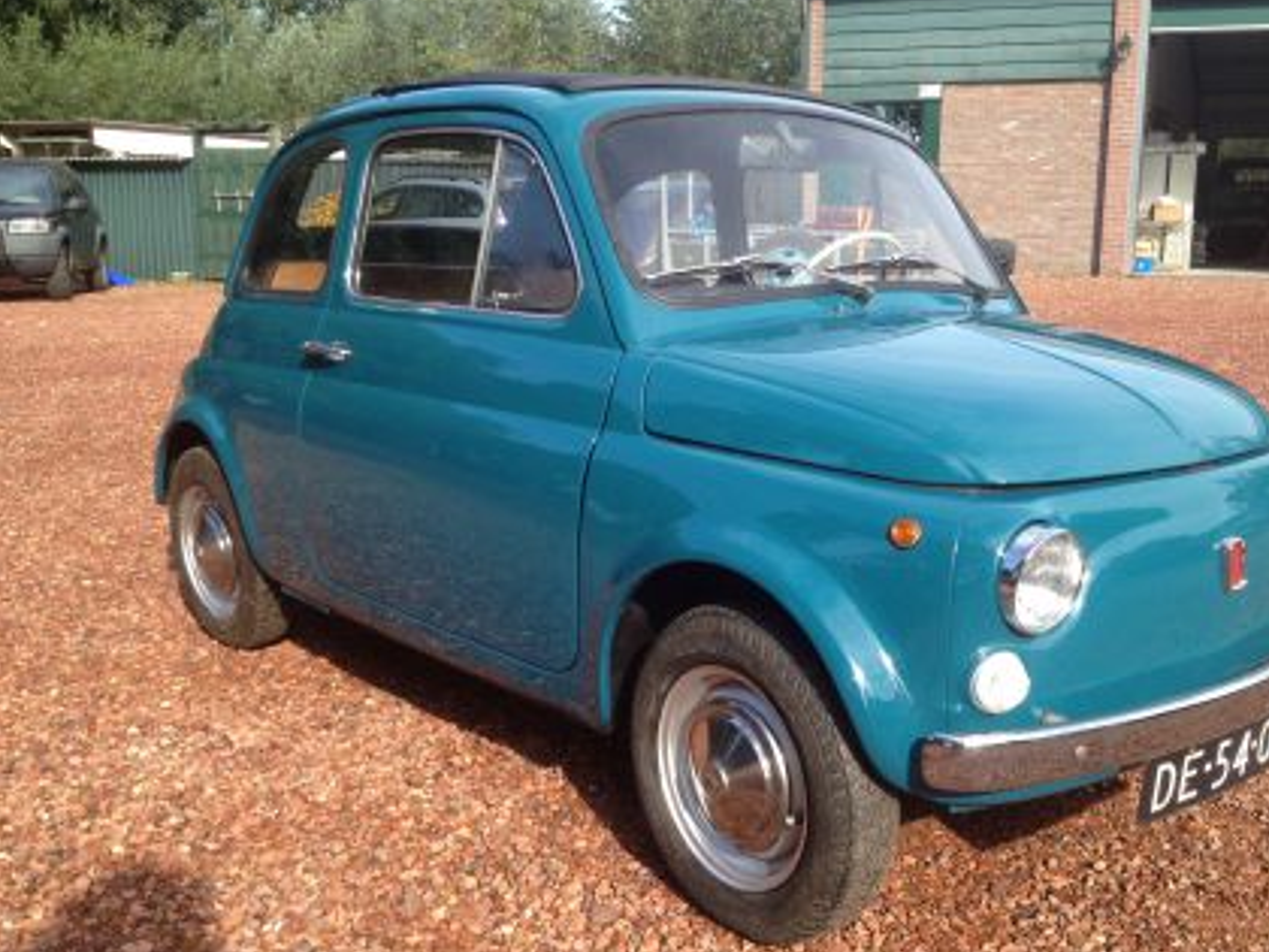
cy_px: 496
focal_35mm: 40
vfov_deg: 36.0
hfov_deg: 46.7
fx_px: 1466
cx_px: 716
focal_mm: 4.28
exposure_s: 1/600
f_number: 2.4
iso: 50
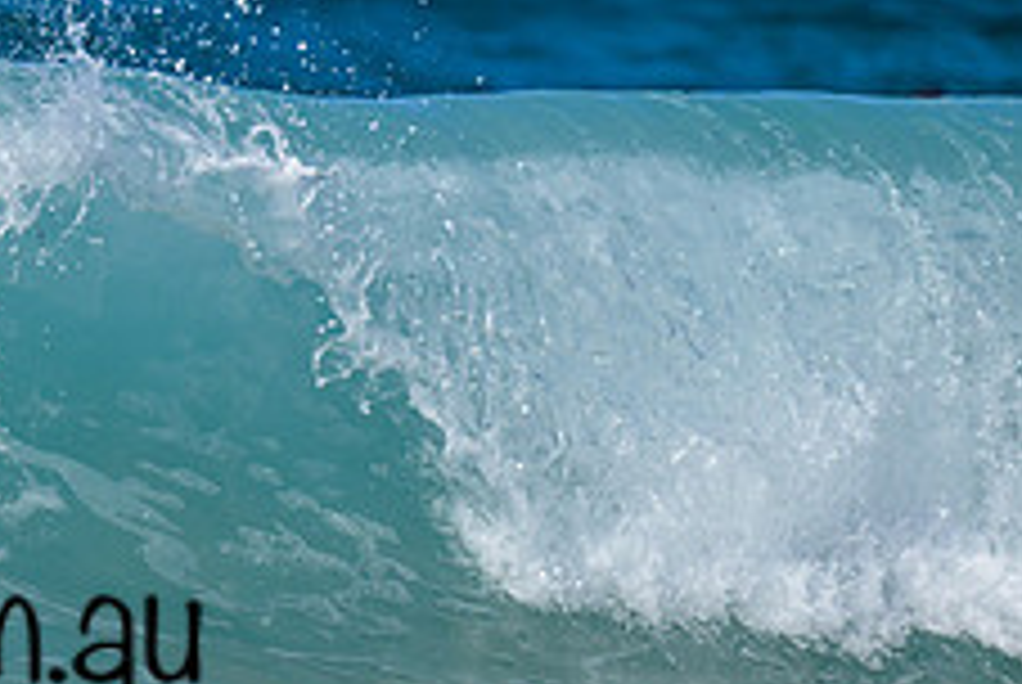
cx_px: -551
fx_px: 79818
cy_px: 553
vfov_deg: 0.5
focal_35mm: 2808
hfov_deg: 0.7
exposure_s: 1/2000
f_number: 6.3
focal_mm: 800
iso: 200
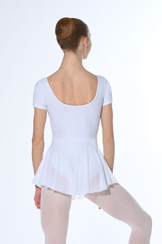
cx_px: 81
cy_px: 122
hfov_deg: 8.7
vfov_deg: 13.0
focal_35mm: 158
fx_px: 1067
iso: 200
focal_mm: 150
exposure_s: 1/200
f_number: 9
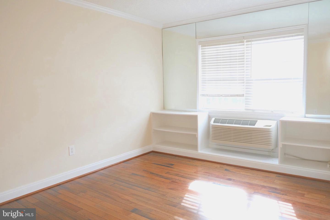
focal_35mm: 27
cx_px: 165
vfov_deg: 47.9
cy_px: 110
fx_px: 247
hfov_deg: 67.4
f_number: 2.8
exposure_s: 1/60
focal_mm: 18
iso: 400
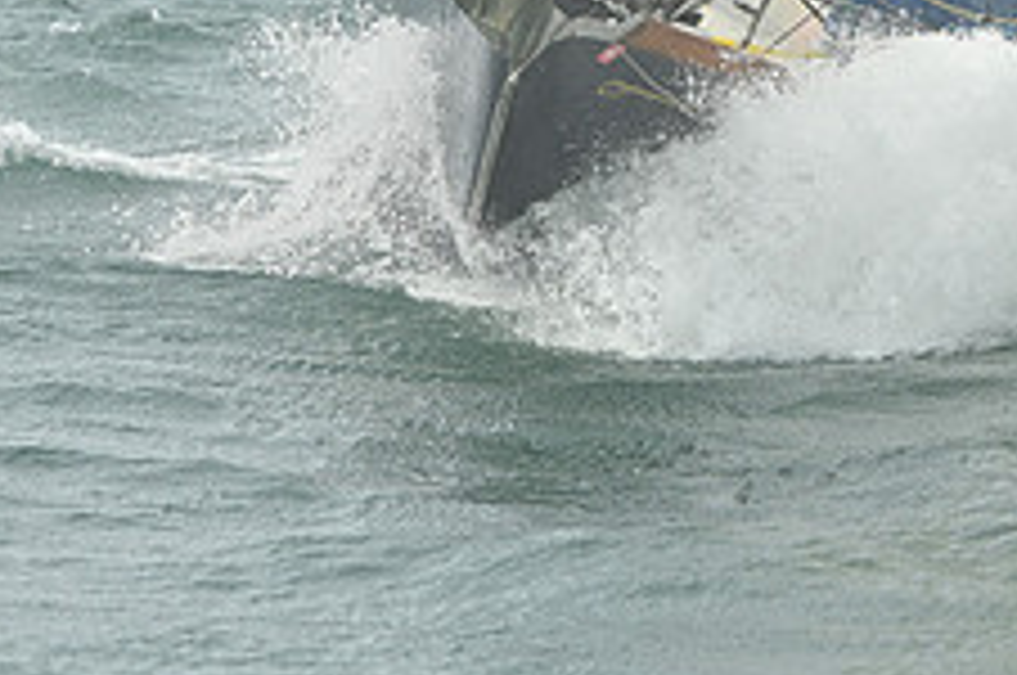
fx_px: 7109
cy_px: -133
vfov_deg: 5.4
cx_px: 994
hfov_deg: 8.1
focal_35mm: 252
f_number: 10
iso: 320
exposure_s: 1/1250
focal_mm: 98
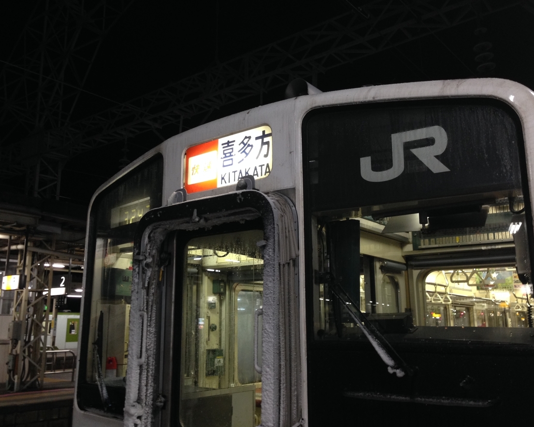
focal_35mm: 35
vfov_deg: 42.2
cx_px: 255
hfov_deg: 51.5
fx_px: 553
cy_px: 216
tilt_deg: +11.6
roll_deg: -0.7
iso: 100
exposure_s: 1/20
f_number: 2.4
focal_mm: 4.12
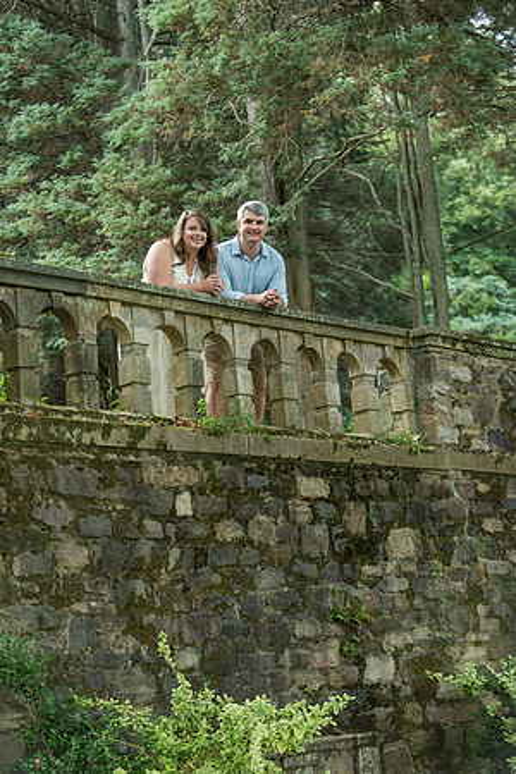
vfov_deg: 28.8
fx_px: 1505
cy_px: 387
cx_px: 258
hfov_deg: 19.5
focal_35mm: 70
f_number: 3.2
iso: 800
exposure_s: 1/125
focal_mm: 70
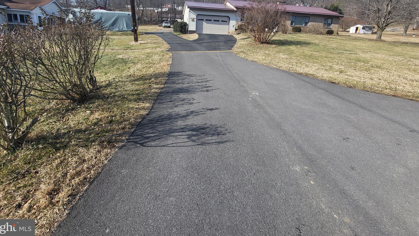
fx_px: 167
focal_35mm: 15
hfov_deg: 103.0
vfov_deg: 67.6
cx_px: 203
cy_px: 70
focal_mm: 1.74
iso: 32
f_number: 2.2
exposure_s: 1/703
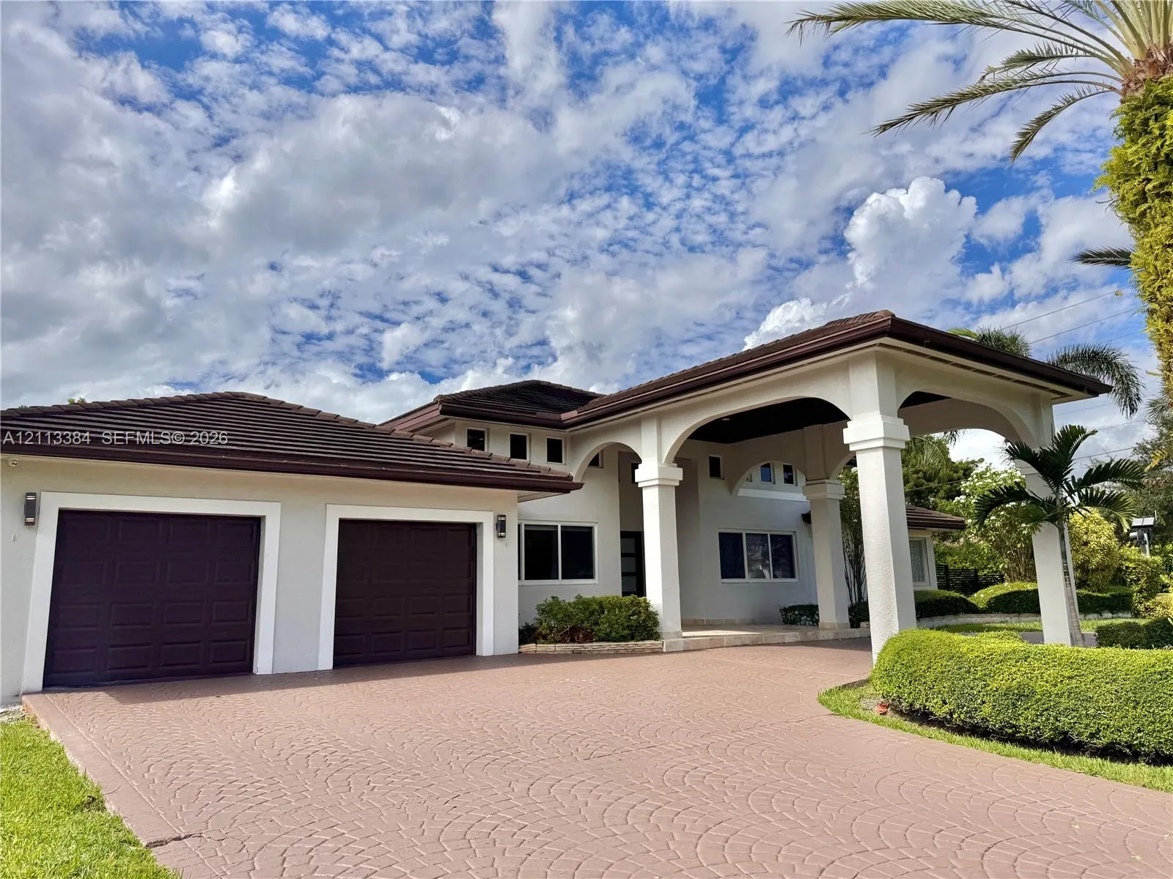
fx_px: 813
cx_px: 586
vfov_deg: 56.8
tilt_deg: +10.6
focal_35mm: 24
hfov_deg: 71.6
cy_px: 440
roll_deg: +2.3
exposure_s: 1/10417
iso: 80
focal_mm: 6.76
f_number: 1.78
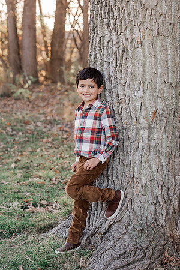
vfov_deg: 23.9
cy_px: 135
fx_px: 637
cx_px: 90
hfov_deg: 16.1
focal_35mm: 85
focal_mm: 85
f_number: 4
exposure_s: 1/200
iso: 320
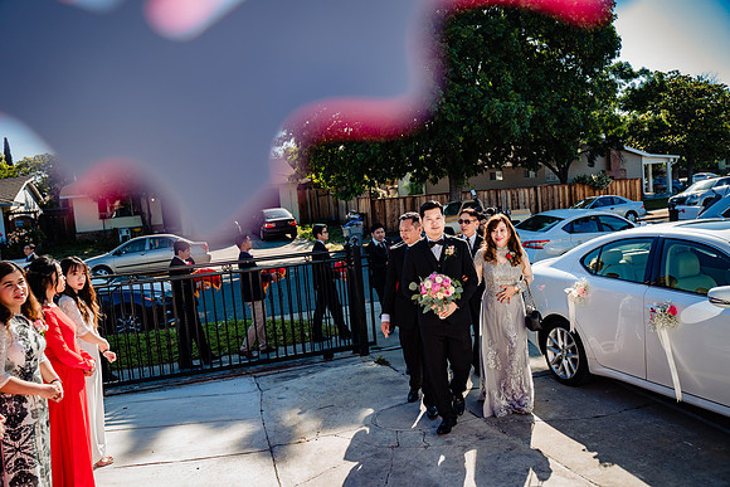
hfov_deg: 65.5
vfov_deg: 46.4
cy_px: 244
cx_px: 365
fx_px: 568
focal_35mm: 28
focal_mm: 28
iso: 100
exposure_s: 1/400
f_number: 3.5
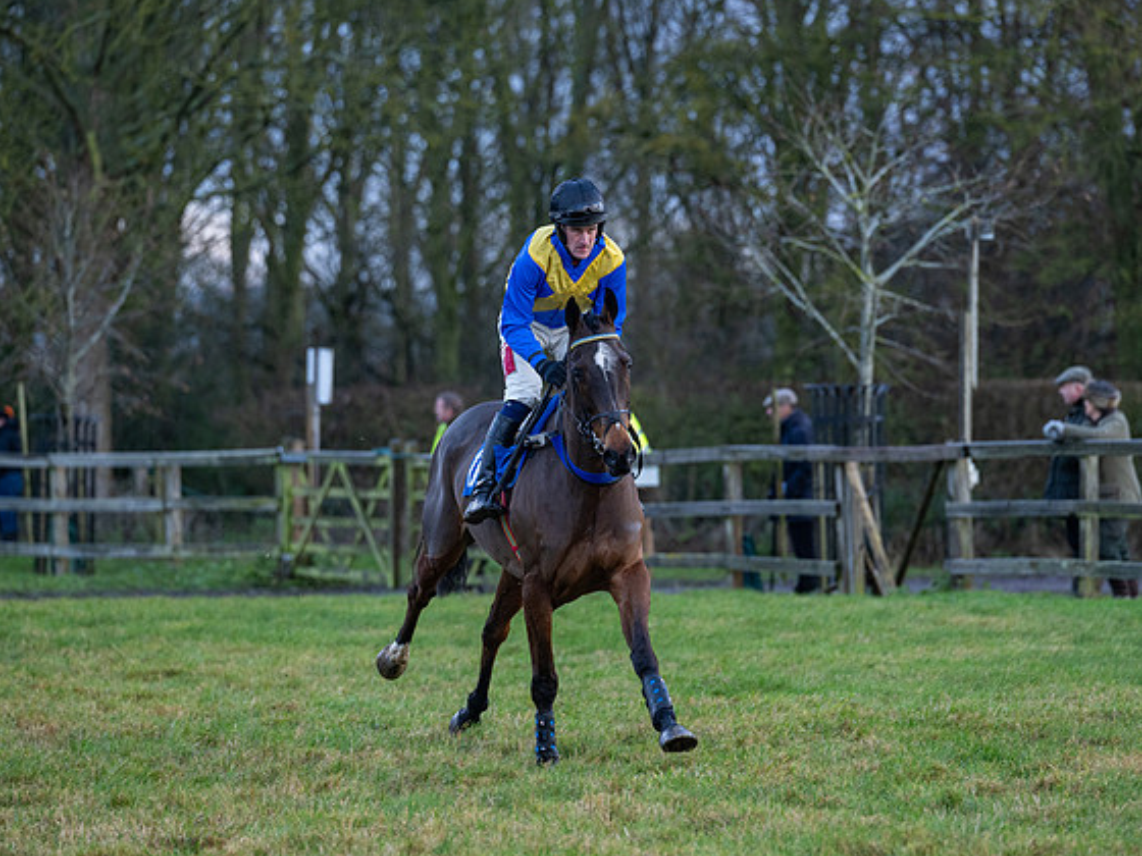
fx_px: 7654
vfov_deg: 6.4
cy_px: 432
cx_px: 590
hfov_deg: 8.5
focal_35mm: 232
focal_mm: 200
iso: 800
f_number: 4
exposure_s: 1/500
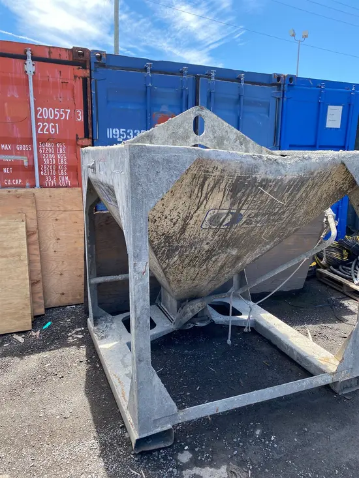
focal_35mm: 26
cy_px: 239
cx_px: 180
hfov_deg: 53.1
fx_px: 359
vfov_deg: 67.3
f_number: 1.8
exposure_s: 1/673
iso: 32
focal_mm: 4.25
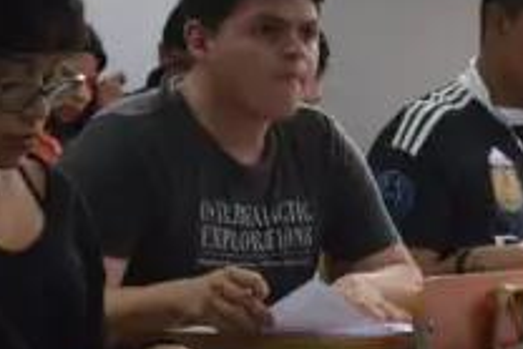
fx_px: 3358
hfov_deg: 8.4
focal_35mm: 231
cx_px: 1101
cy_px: 478
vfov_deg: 5.9
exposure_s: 1/125
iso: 1250
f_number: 4.8
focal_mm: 36
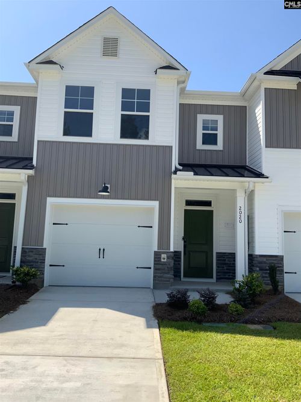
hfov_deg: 48.2
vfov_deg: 61.7
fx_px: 336
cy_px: 201
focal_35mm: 29
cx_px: 150
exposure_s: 1/1848
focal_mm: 3
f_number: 1.8
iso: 16
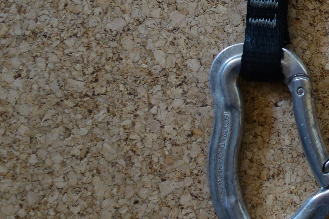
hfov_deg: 18.1
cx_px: 486
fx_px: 923
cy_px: -24
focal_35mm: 101
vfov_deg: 13.3
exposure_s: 1/100
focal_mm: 10.4
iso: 125
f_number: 1.8
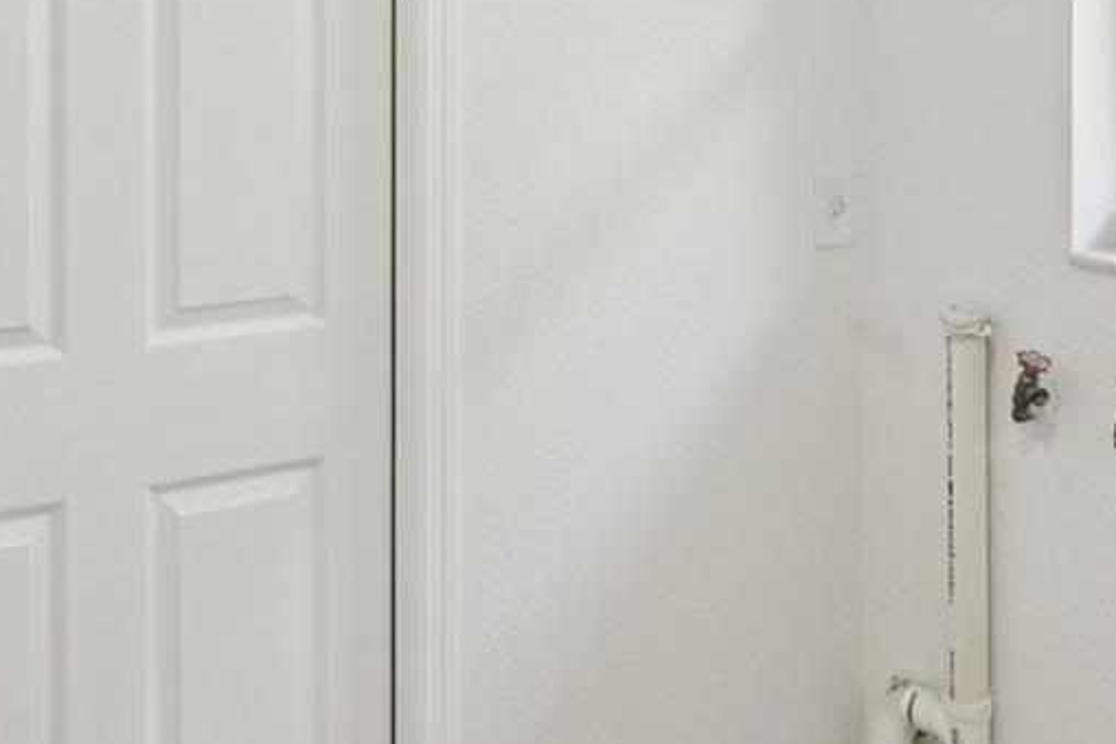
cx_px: 430
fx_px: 1363
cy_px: -92
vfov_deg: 27.6
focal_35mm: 44
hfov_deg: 44.2
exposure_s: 1/160
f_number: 8
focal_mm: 14
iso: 400
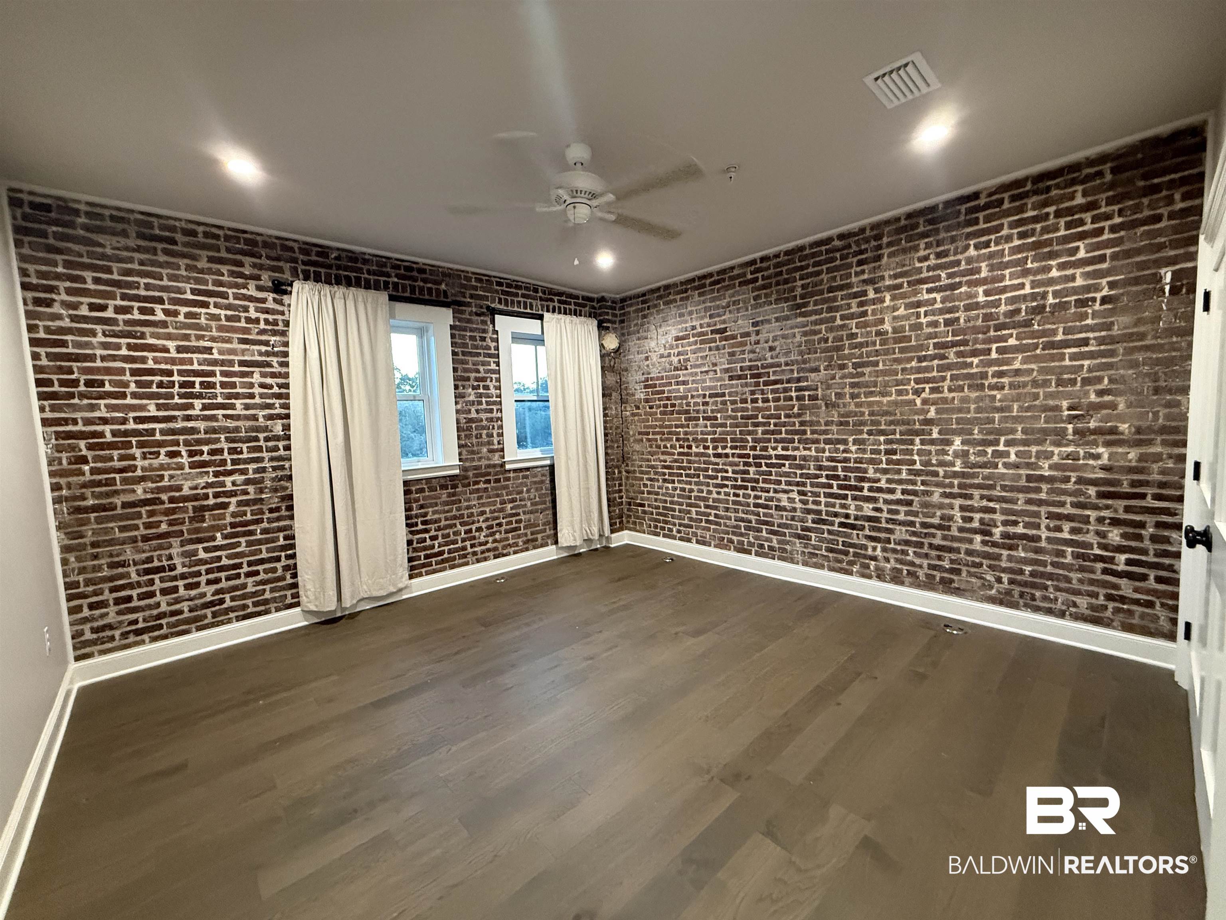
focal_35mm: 14
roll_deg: +1.9
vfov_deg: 85.7
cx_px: 613
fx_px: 496
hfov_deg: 102.1
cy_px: 460
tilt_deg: -4.6
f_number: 2.2
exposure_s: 1/60
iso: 640
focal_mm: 2.22
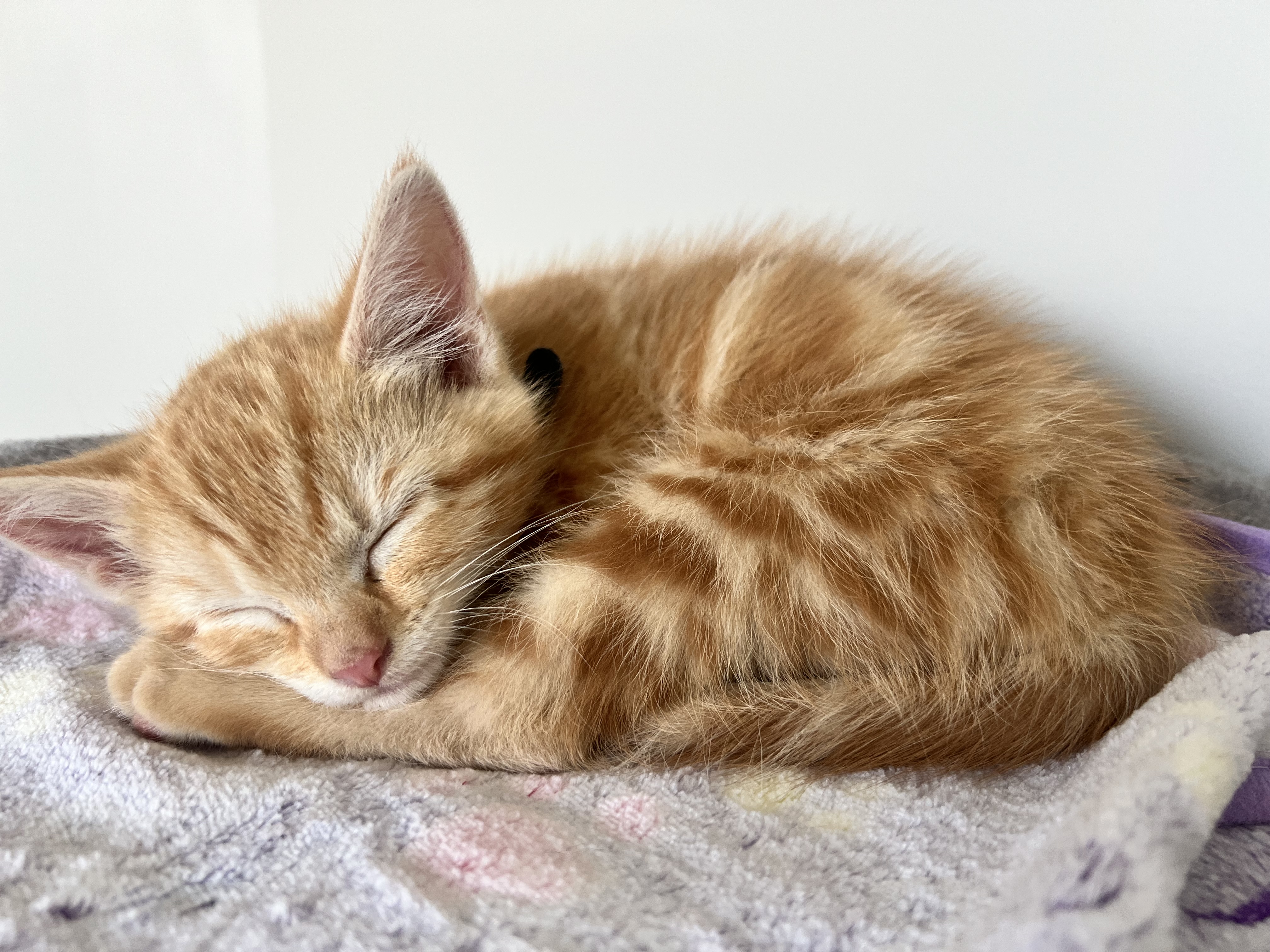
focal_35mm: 26
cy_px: 476
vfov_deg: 53.1
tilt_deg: -13.8
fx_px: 954
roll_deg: -1.3
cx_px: 635
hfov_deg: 67.3
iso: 100
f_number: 1.5
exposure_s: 1/121
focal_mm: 5.7
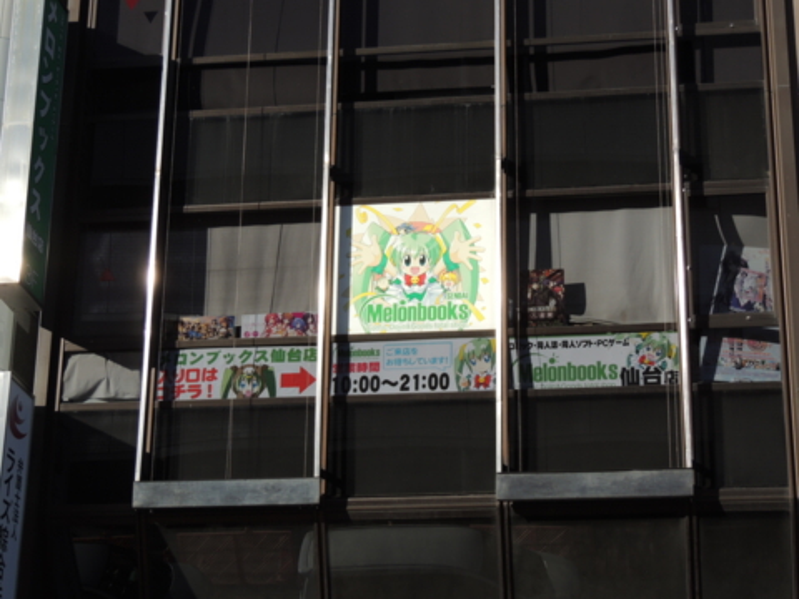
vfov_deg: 17.4
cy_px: 300
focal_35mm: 85
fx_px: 1962
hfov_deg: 23.0
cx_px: 400
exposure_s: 1/640
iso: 100
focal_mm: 15.1
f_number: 4
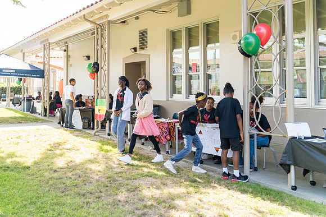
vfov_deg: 35.6
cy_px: 73
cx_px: 110
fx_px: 336
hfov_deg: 50.9
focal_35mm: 37
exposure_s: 1/400
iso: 200
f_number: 2.8
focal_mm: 28
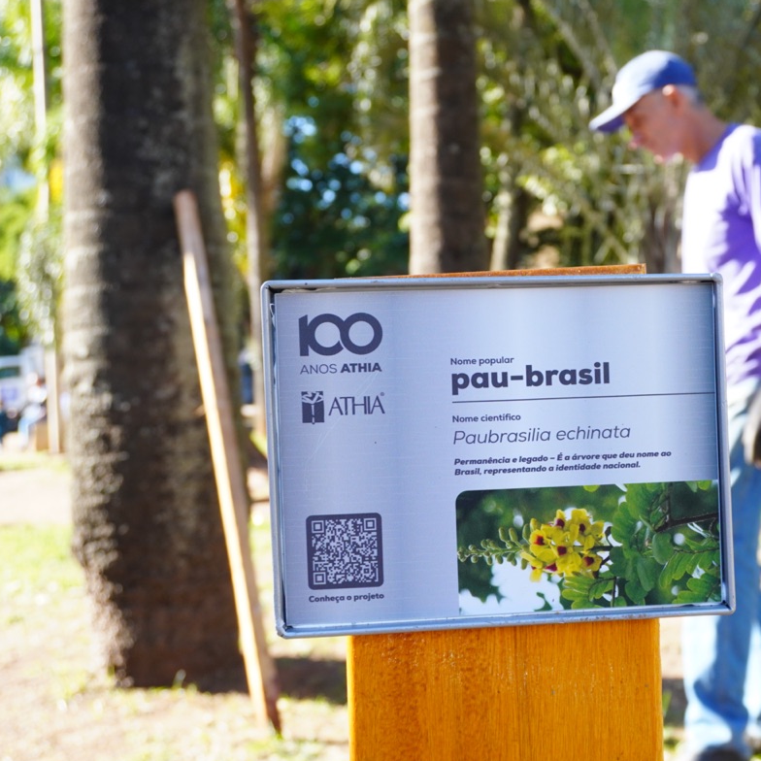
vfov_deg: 32.4
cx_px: 567
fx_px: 1310
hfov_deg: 31.8
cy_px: 384
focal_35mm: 53
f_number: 5.6
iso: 500
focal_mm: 27
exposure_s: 1/250
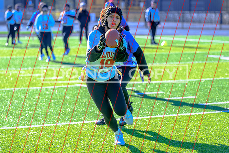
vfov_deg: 10.2
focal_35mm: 135
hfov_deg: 15.2
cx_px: 130
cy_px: 90
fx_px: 857
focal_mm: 102
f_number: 2.8
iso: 90
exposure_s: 1/1000
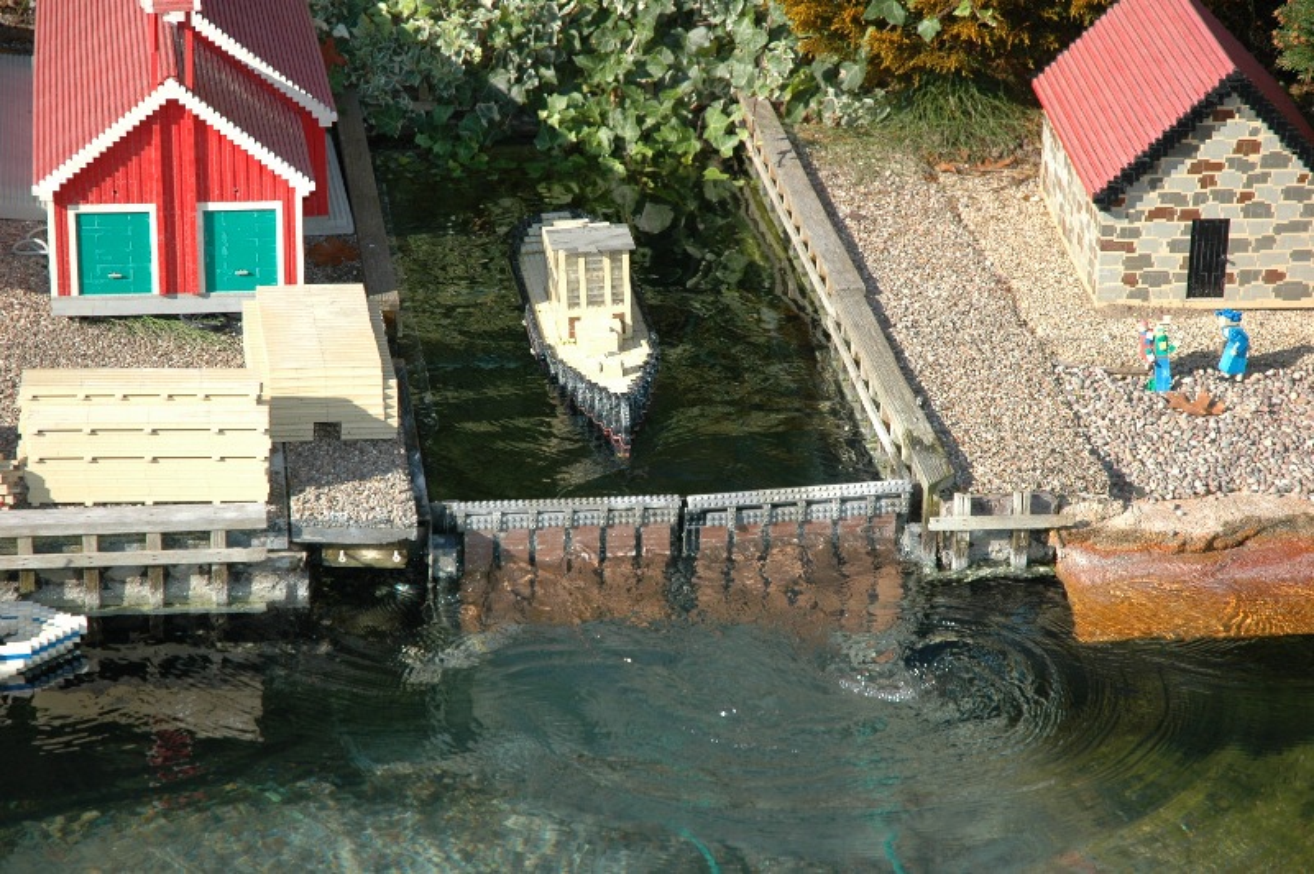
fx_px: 3829
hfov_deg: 19.5
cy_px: 437
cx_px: 657
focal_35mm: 105
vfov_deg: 13.0
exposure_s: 1/500
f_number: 4.5
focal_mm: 70
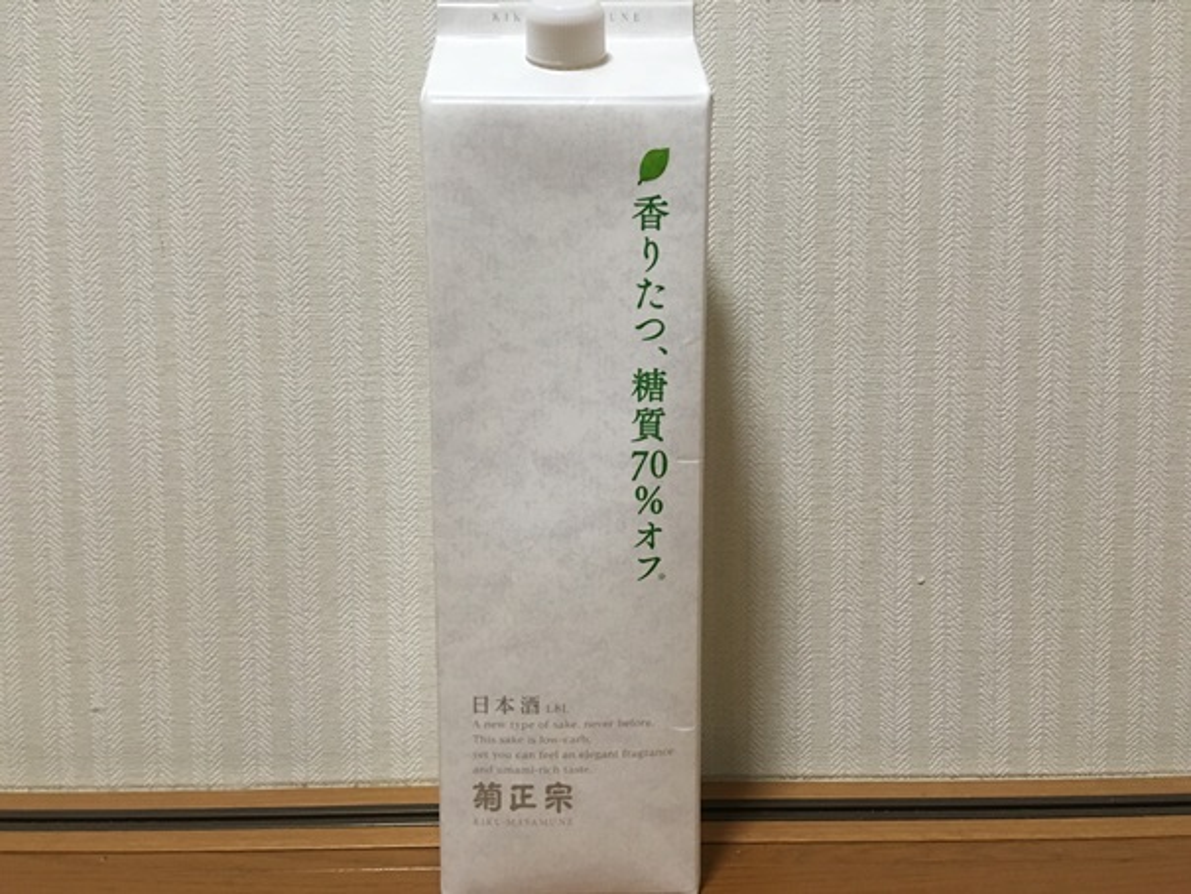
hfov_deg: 61.6
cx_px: 596
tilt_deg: -5.4
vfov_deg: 48.2
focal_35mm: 29
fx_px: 998
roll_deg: +0.5
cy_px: 447
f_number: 2.2
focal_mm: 4.15
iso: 160
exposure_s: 1/30
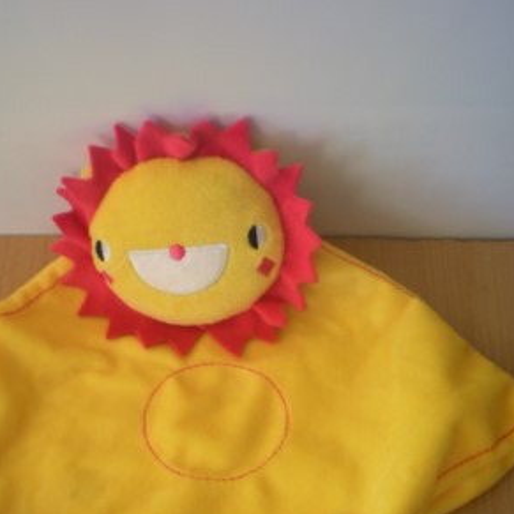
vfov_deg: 28.3
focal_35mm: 60
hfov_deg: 28.6
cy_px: 374
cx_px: 214
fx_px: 1008
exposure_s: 1/54.3
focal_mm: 6.3
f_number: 3.1
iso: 64
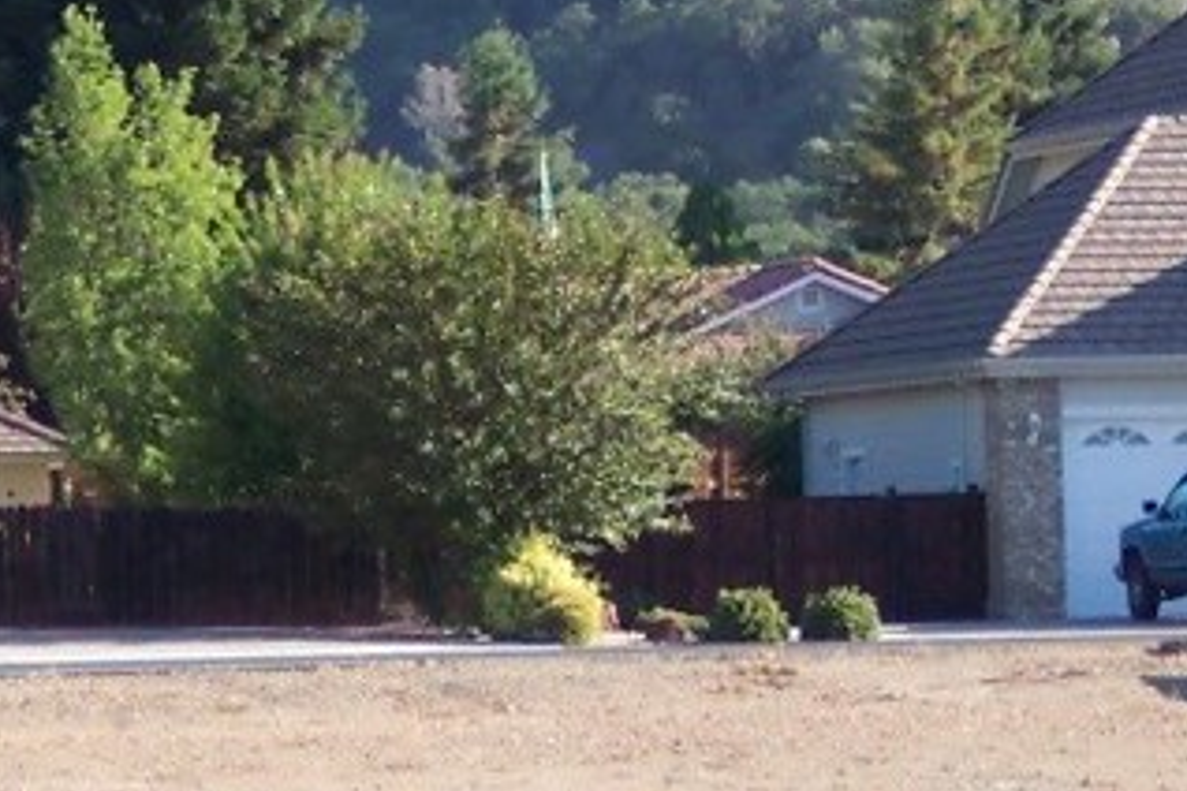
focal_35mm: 245
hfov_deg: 8.4
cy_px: 994
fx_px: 8078
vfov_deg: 5.6
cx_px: 560
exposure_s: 1/350
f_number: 4
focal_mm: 16
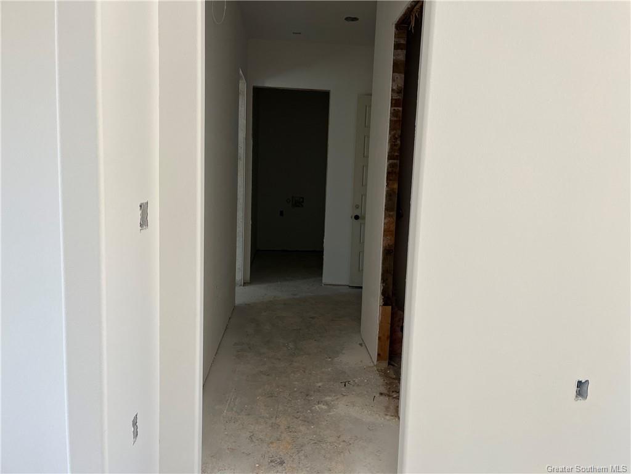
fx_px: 474
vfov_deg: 53.1
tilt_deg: -7.1
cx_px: 316
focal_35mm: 26
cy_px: 237
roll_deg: -1.3
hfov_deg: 67.3
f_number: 1.6
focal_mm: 5.1
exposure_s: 1/121
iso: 125
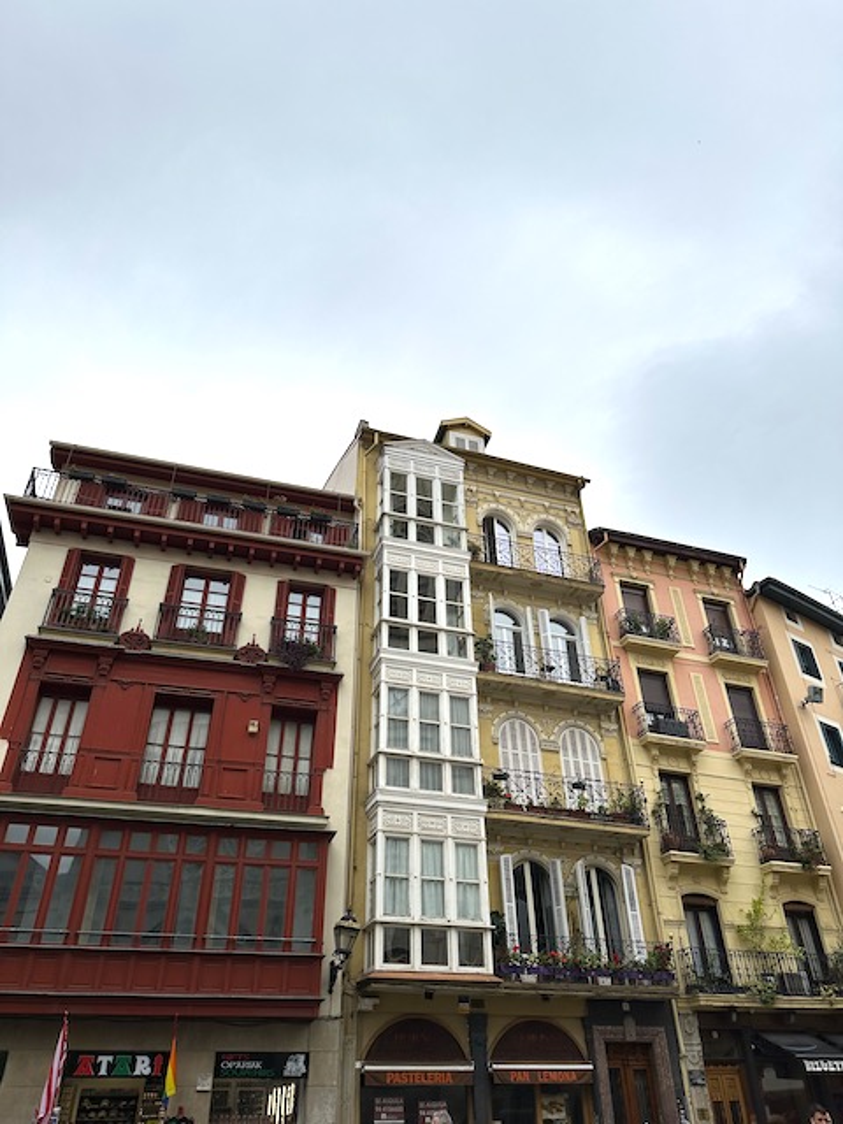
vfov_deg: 71.6
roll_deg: +1.1
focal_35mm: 24
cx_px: 422
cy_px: 562
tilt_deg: +34.3
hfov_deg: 56.8
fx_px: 779
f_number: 1.78
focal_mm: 6.86
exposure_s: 1/5000
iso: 80
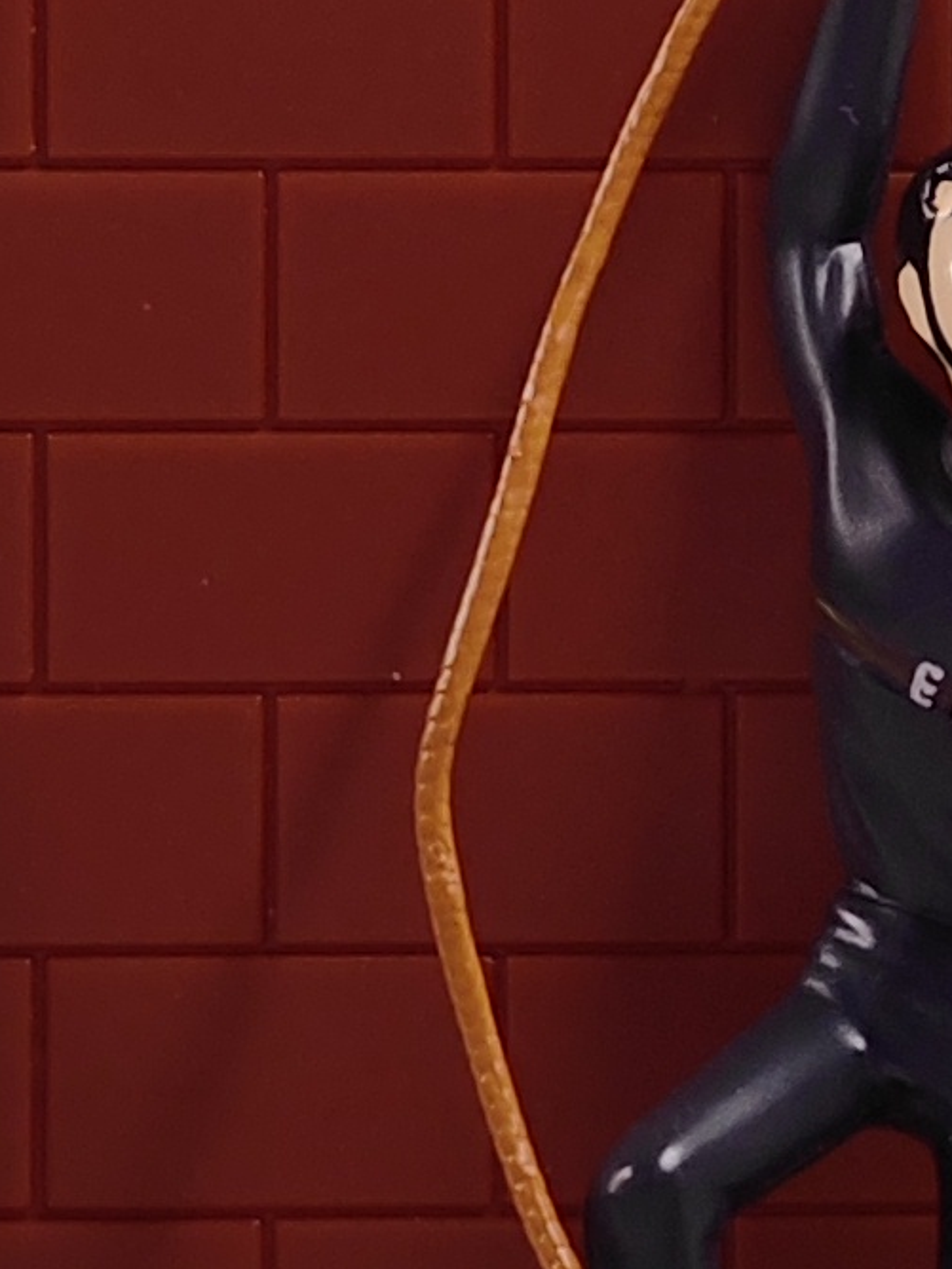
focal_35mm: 391
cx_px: 1670
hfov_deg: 3.8
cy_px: 144
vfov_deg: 5.1
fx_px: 14338
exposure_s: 1/16.1
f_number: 2.4
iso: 400
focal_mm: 7.48
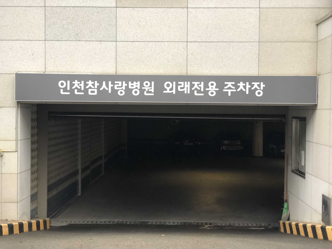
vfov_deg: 28.0
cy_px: 124
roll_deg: -0.6
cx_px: 166
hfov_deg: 36.8
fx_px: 499
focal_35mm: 52
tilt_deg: -0.4
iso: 64
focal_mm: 6
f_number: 2.4
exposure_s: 1/60
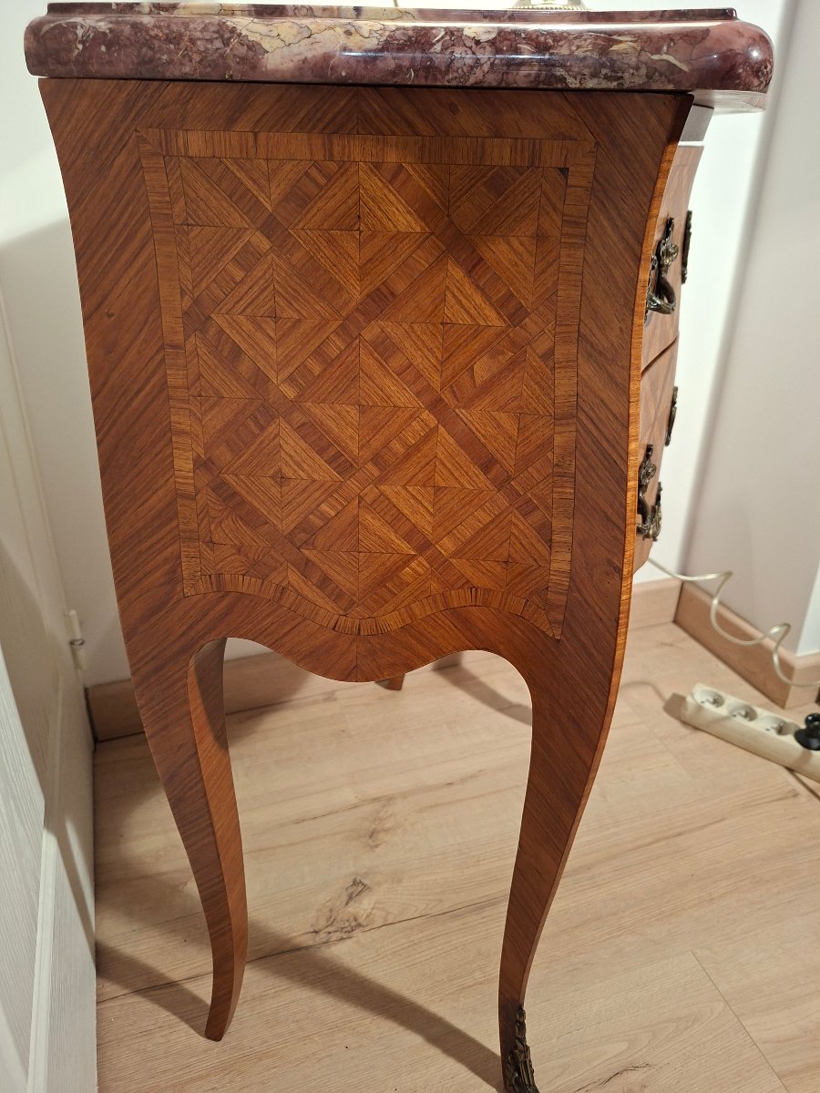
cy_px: 546
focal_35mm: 23
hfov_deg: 58.9
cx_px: 410
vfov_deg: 73.9
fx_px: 726
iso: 250
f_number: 1.8
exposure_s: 1/50
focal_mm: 5.54
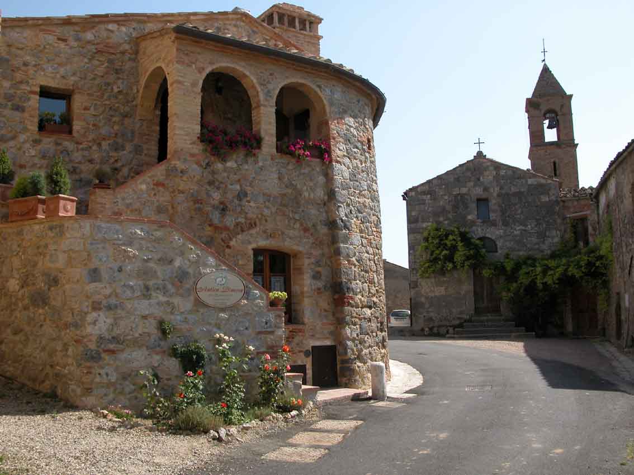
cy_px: 238
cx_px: 317
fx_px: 659
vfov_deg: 39.6
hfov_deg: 51.4
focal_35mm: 36
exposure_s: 1/298
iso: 100
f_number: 5.7
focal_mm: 9.2
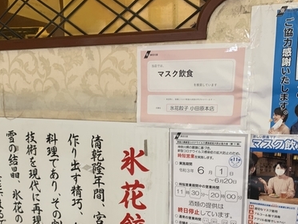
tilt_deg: -13.6
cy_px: 175
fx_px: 362
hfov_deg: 44.7
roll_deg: +0.5
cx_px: 153
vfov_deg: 33.5
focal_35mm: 42
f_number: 1.8
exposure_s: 1/50
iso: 80
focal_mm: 4.25
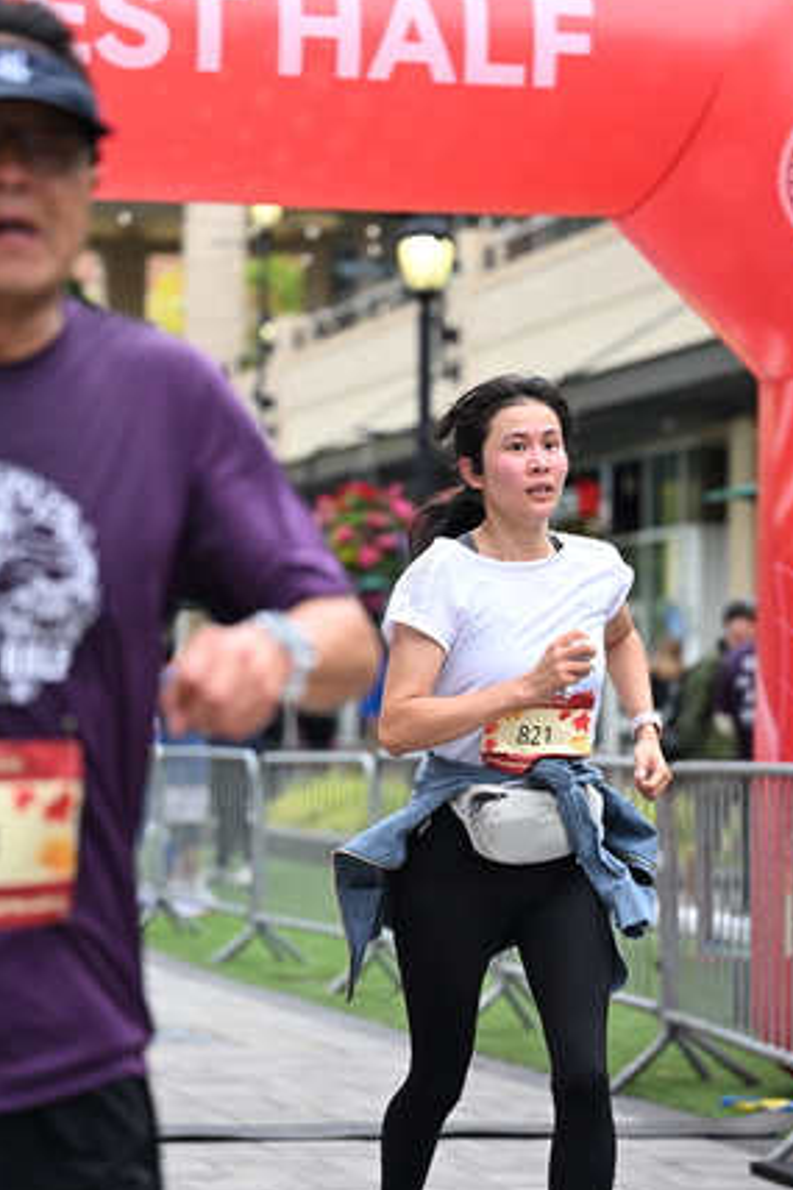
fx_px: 3571
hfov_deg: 12.7
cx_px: 477
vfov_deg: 18.9
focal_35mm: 108
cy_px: 614
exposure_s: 1/2000
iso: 640
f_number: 2.8
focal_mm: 84
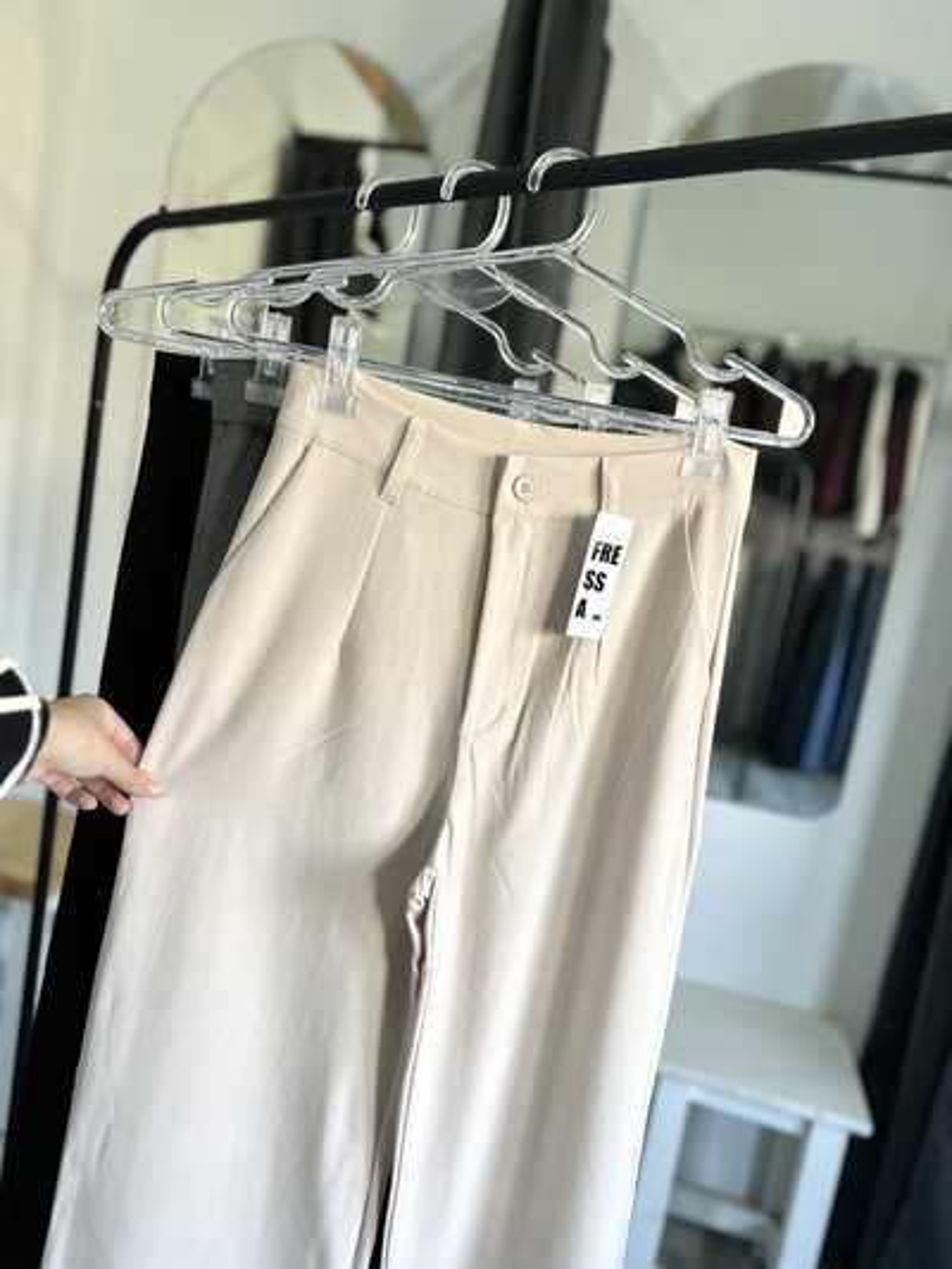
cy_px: 634
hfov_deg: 53.1
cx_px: 476
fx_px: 953
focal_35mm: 26
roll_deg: -9.3
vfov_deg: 67.3
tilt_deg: -9.3
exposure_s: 1/100
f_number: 1.5
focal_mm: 5.7
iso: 80
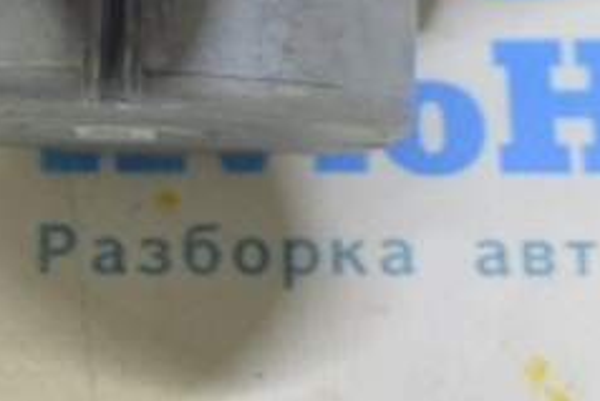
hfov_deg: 9.9
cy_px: -455
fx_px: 3435
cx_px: 101
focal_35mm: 206
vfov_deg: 6.4
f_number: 5.6
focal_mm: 32
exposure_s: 1/20
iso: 400
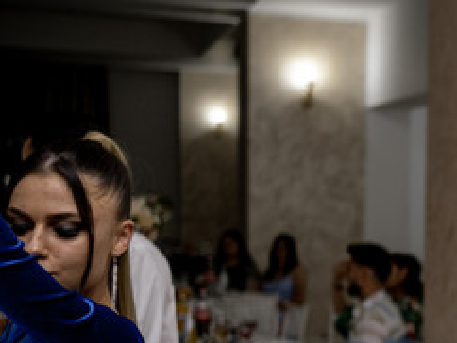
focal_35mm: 89
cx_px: 602
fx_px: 1176
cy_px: 289
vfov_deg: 16.5
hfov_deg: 20.1
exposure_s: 1/200
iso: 640
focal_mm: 23
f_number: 1.8
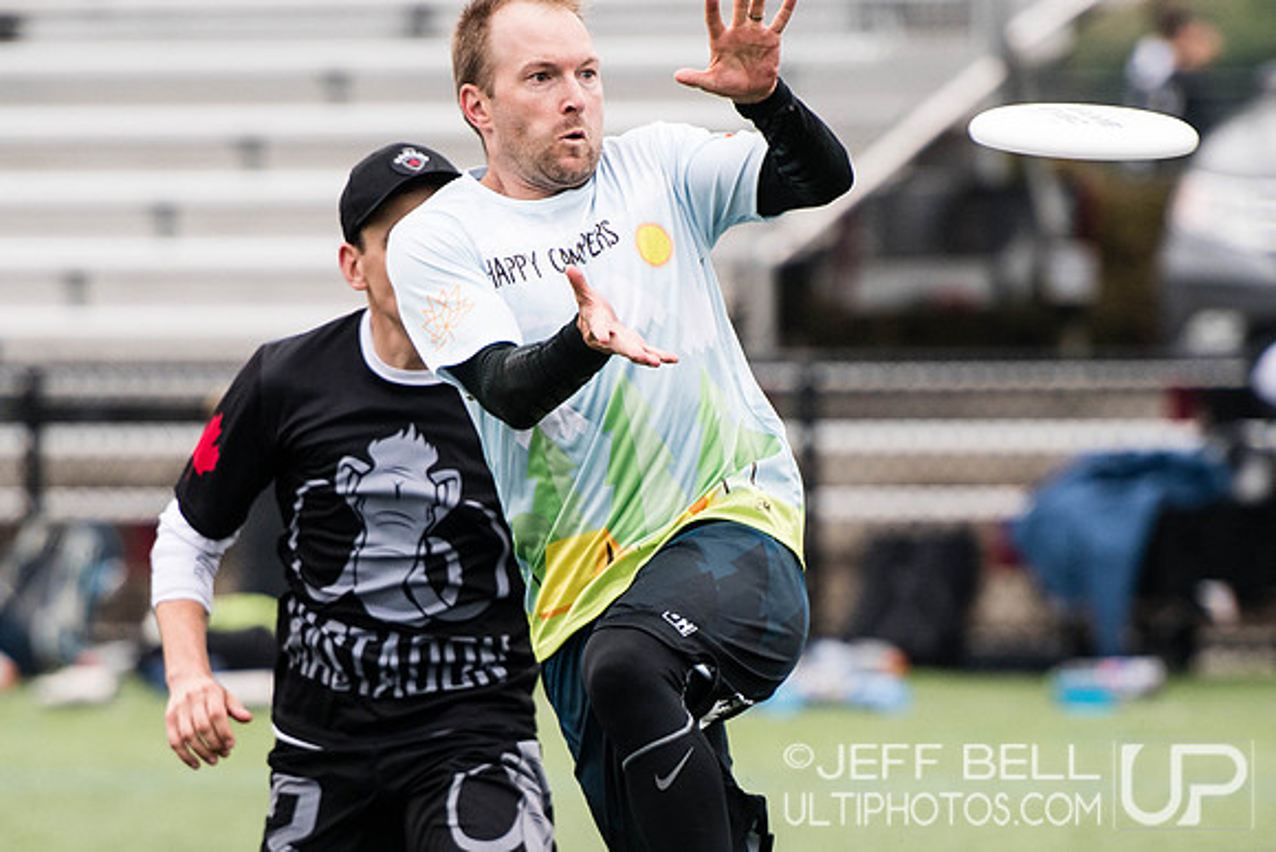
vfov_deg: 2.7
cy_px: 726
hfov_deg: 4.0
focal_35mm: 511
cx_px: 638
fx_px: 18114
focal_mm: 200
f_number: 2.8
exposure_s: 1/1250
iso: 280
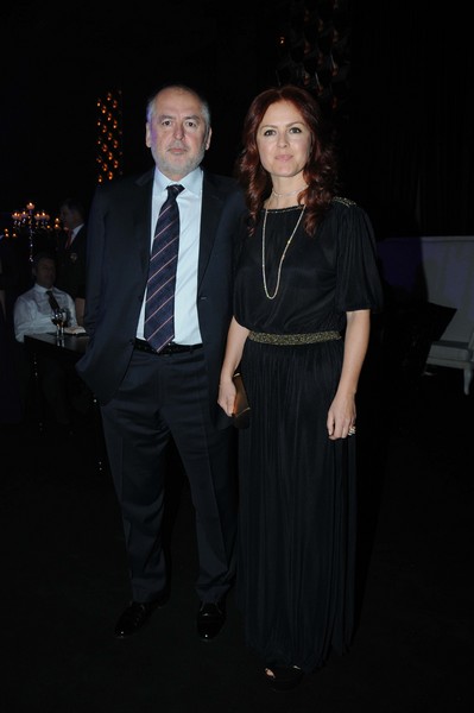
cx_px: 237
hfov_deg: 47.9
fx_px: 534
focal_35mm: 27
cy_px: 356
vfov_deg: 67.4
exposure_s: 1/60
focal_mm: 18
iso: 400
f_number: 5.6
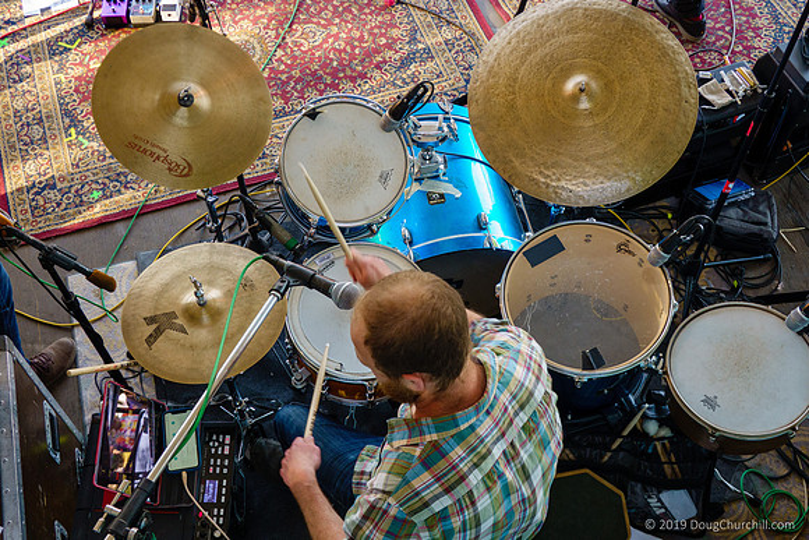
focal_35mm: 43
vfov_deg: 31.2
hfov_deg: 45.4
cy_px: 270
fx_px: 966
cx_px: 404
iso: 400
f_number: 4.5
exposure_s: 1/50
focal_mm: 15.9
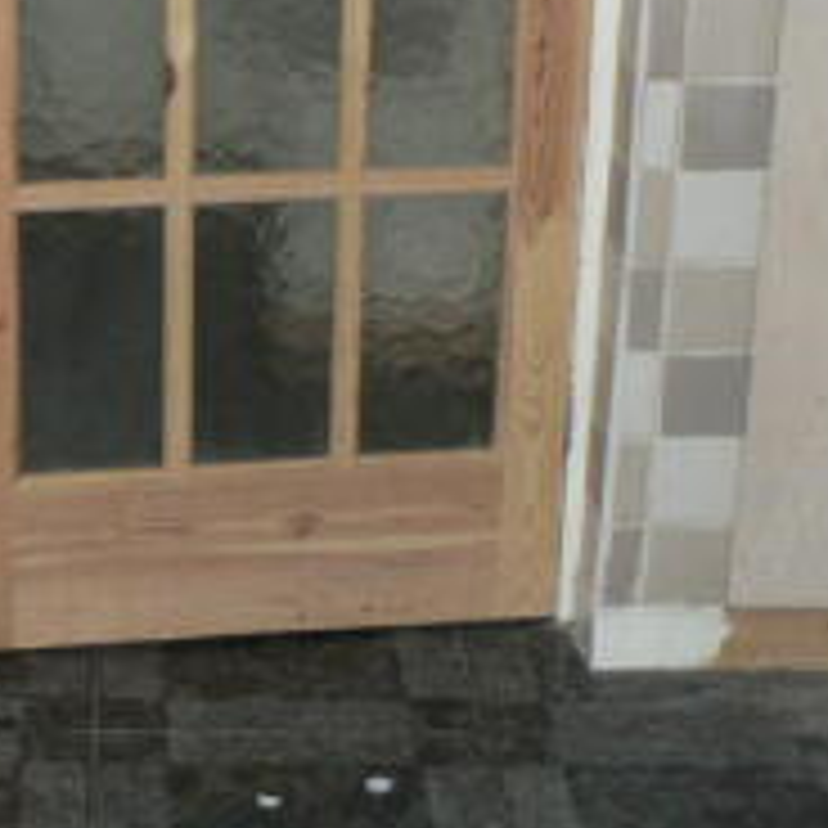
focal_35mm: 101
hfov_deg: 16.9
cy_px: 407
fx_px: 2733
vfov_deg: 17.2
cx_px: 52
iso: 150
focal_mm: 6
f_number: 2.8
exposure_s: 1/60
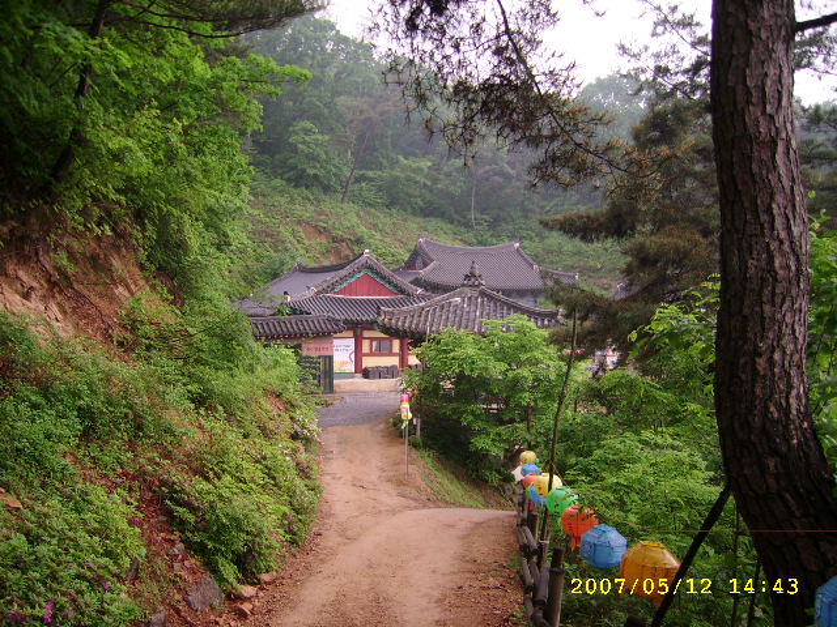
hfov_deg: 52.6
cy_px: 314
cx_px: 418
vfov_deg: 40.7
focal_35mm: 35
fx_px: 846
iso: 100
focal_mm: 5.95
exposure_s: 1/162
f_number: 2.8
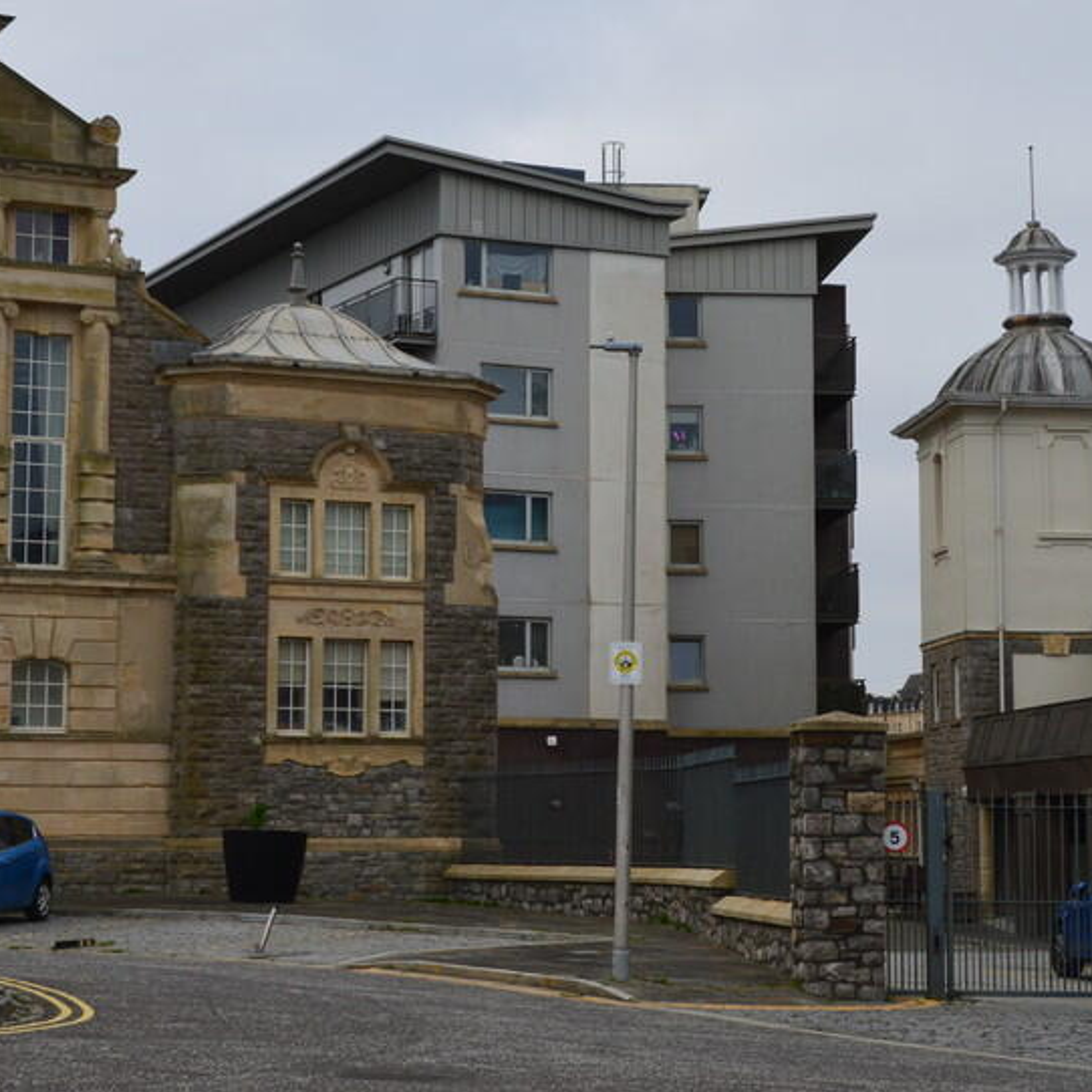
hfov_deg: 22.5
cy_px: 491
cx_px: 564
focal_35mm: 77
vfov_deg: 22.5
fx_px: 2748
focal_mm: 32
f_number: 10
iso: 400
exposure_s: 1/320
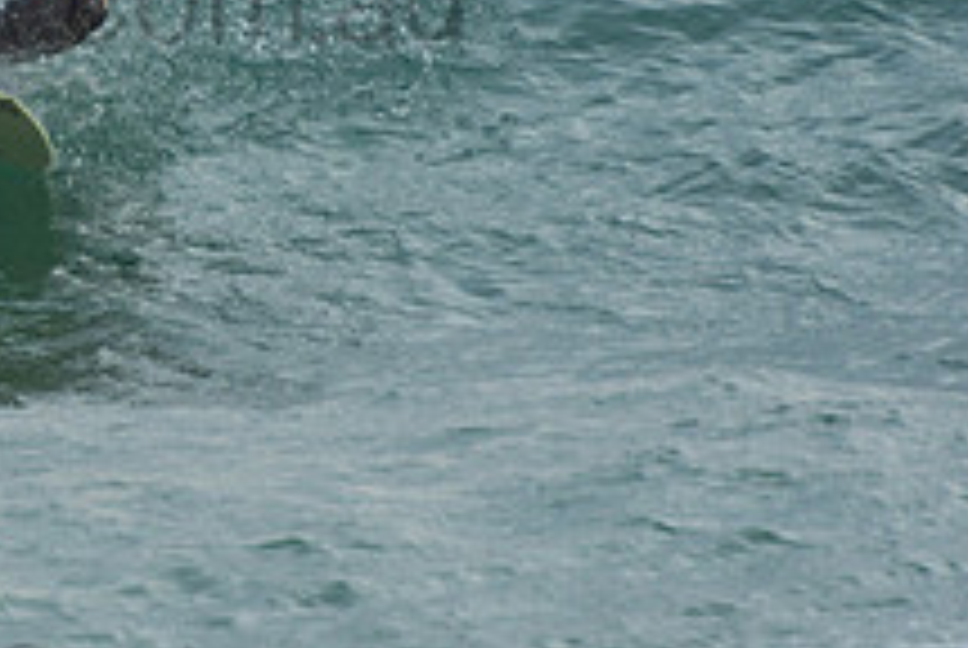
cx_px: -14
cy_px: -61
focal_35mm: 1618
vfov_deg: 0.9
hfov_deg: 1.3
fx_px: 43565
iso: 180
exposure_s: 1/400
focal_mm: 400
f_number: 5.6
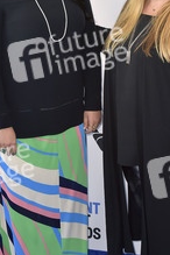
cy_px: 113
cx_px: 102
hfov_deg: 10.7
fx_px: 907
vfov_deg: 16.0
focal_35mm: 128
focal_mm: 70
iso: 500
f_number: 6.3
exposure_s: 1/320
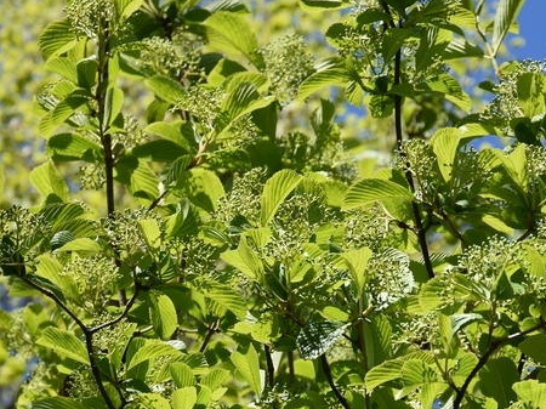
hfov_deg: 8.6
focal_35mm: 231
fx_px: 3642
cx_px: 319
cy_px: 266
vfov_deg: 6.4
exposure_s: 1/500
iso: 200
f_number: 8
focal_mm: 100
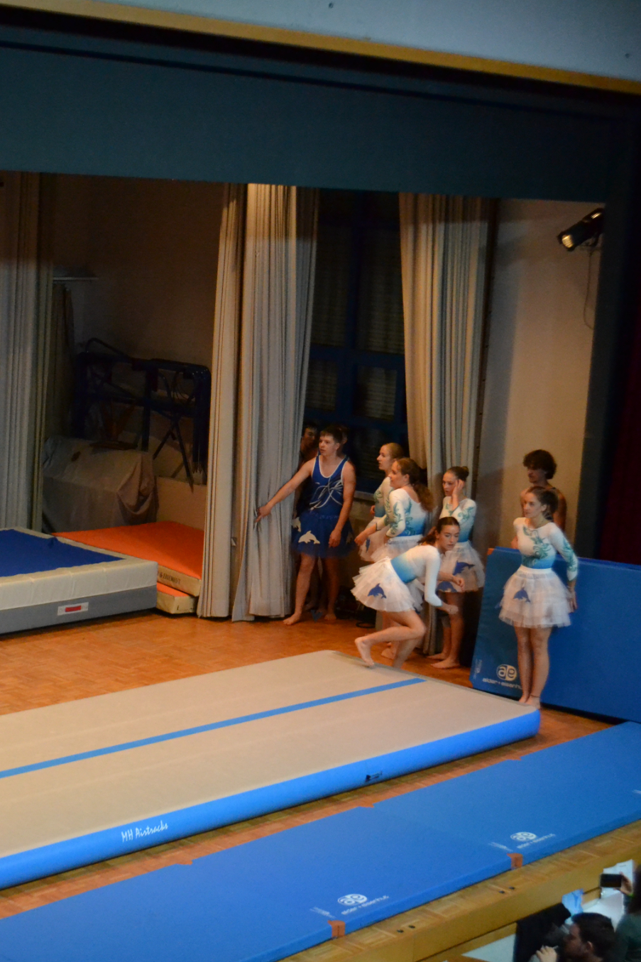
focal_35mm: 68
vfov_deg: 29.7
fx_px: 1816
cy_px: 480
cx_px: 126
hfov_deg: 19.8
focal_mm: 30
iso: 2800
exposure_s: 1/500
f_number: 4.5
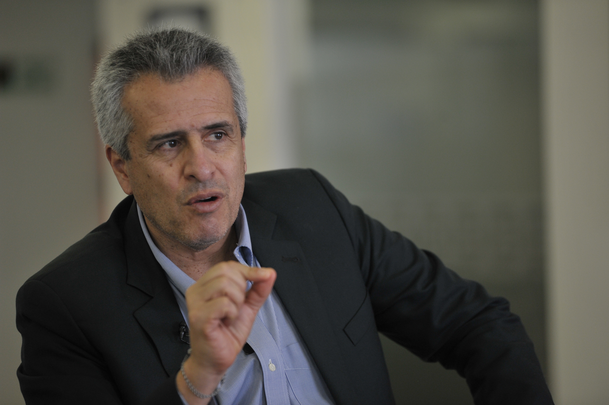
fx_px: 2958
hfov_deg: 11.8
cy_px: 202
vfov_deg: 7.8
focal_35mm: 175
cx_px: 304
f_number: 2.8
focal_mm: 175
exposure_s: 1/500
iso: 1250
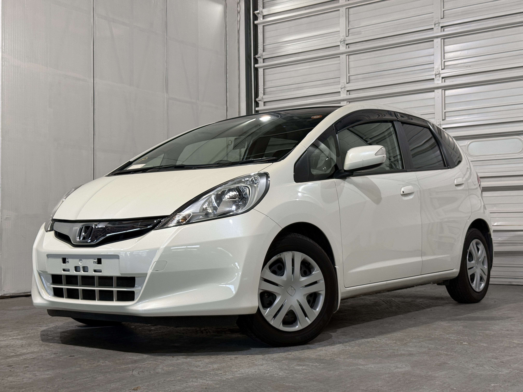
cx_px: 262
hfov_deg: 39.7
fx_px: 725
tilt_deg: +2.9
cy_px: 196
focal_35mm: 48
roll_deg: +0.6
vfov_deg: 30.3
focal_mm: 6.76
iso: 64
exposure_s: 1/60
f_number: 1.78
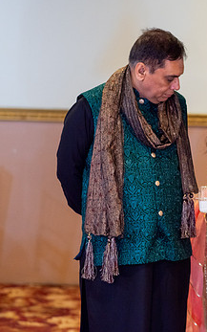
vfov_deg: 14.4
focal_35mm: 145
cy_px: 158
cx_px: 193
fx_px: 1308
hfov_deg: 9.0
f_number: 2.8
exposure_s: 1/160
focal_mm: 85
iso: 1000
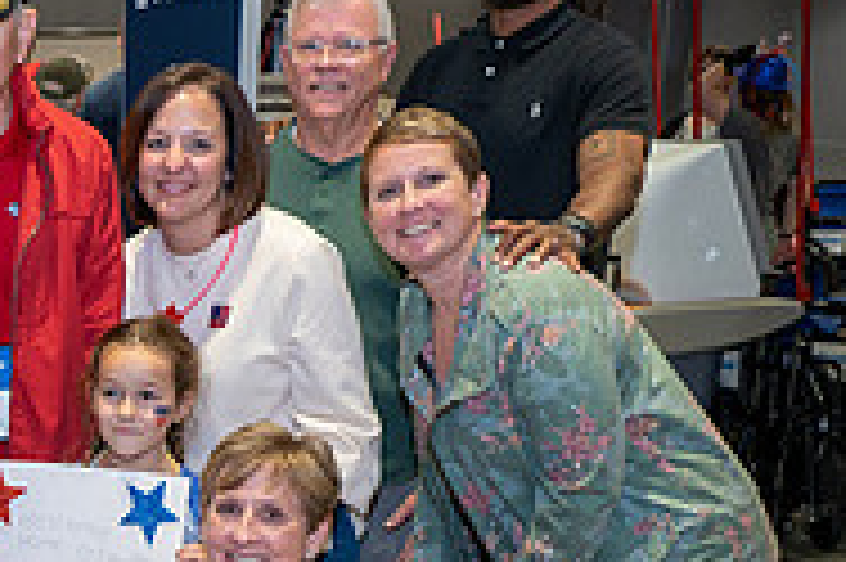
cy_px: 661
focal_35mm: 74
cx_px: -130
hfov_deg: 25.0
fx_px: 1737
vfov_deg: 17.6
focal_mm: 24
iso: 720
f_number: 4.5
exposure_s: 1/50
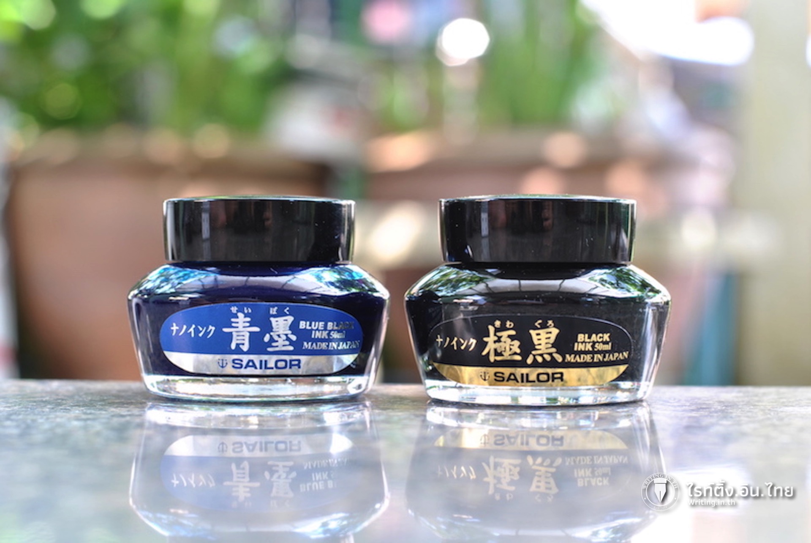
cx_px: 406
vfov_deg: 18.2
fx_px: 1691
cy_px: 272
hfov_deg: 27.0
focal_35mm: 75
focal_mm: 50
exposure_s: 1/5
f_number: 5
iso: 100
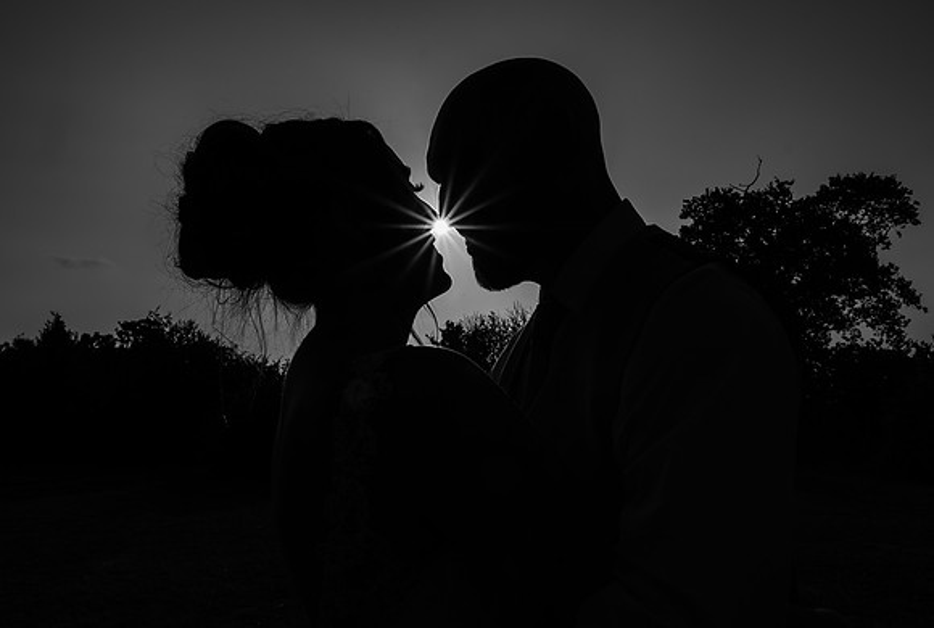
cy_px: 351
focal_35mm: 31
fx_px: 817
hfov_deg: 59.5
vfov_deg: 42.0
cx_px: 467
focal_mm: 18
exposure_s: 1/250
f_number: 22
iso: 160
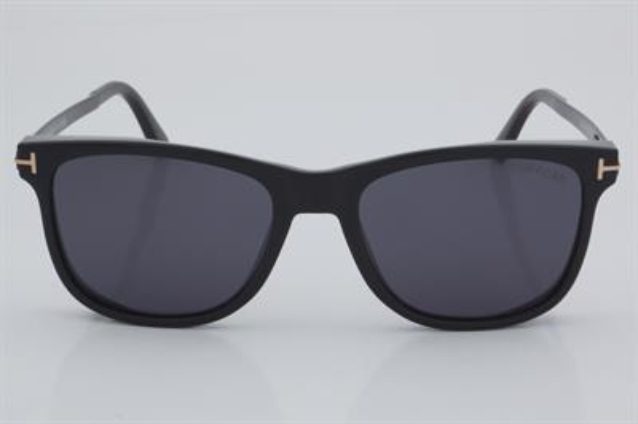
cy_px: 212
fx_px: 1461
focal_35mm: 82
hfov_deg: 24.6
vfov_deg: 16.5
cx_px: 319
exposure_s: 1/4
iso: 100
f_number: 32
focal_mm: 55
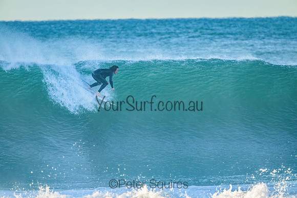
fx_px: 6601
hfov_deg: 2.6
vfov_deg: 1.7
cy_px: 99
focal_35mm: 800
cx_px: 148
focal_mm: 800
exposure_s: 1/1250
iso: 6400
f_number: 11
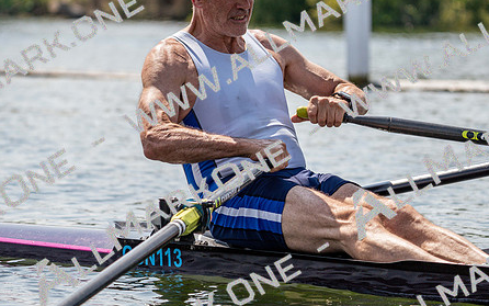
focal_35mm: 265
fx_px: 3533
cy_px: 137
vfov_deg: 5.0
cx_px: 259
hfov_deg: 7.9
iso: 160
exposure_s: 1/1600
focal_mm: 200
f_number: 5.6
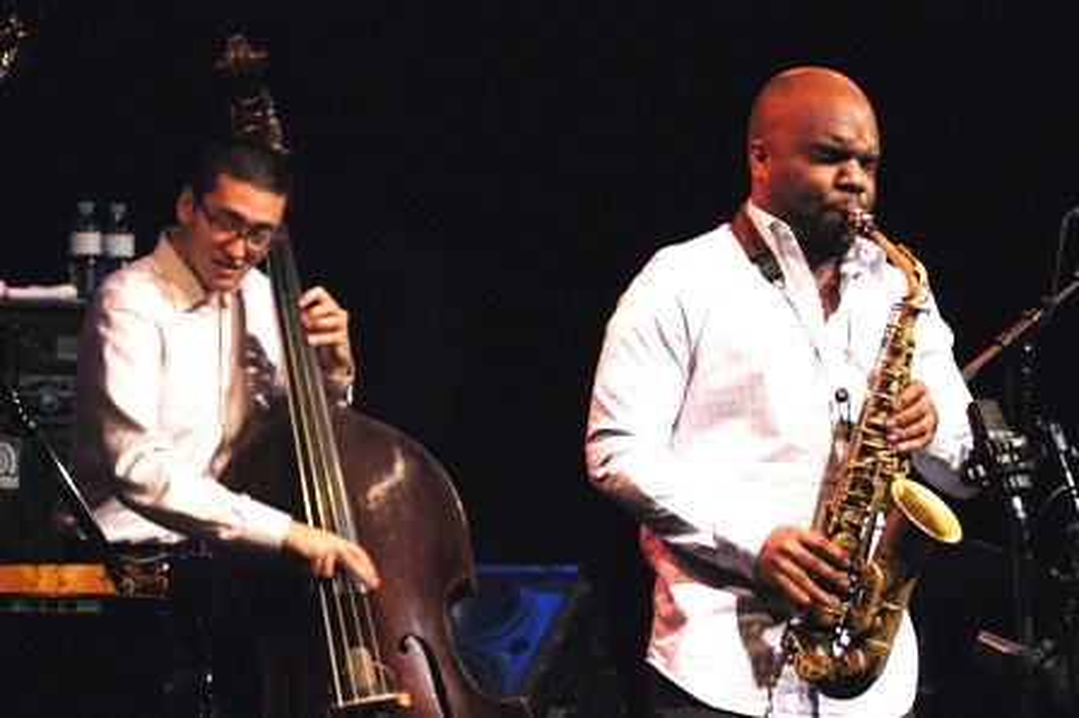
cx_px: 540
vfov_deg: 11.4
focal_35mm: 120
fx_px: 3594
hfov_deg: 17.1
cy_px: 359
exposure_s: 1/60
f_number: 2.8
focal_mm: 80
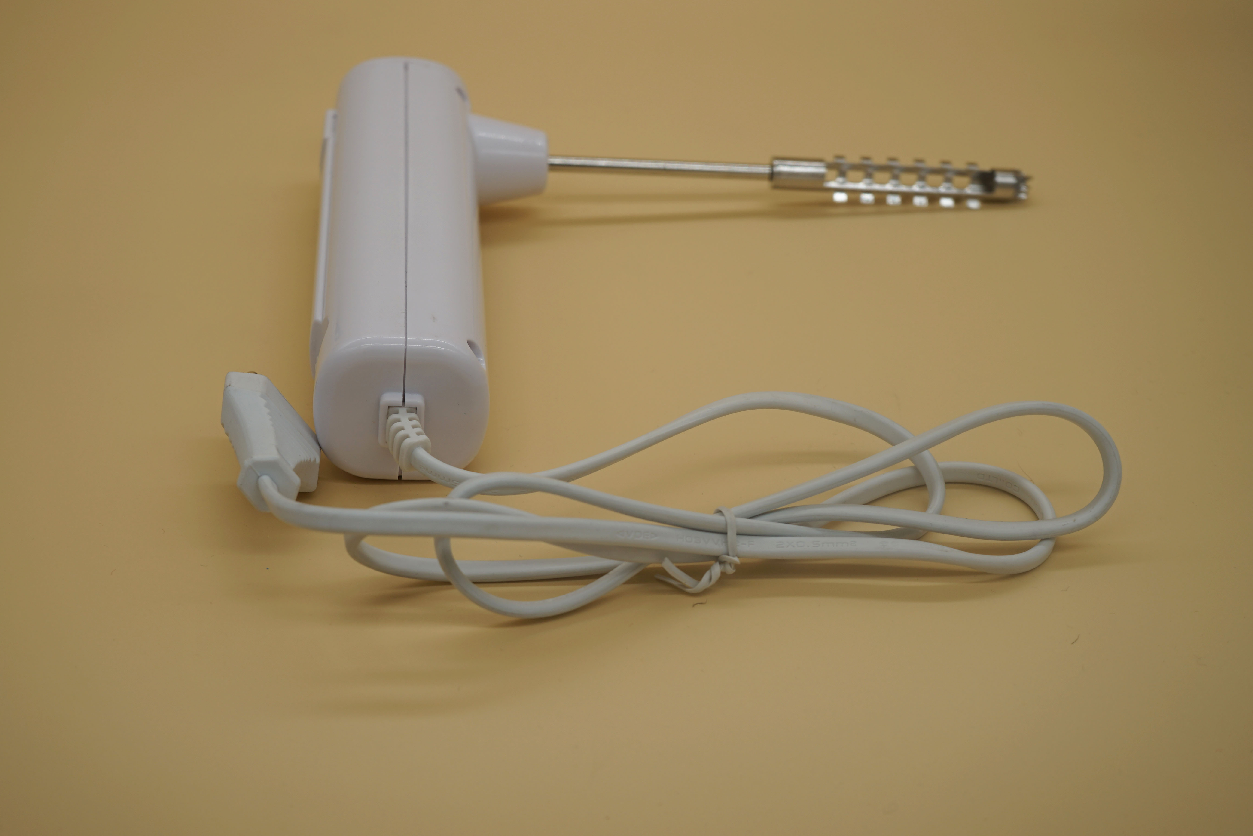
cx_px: 577
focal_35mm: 52
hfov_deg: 38.2
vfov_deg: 26.0
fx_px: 1810
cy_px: 382
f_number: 6.3
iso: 100
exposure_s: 1/200
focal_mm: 47
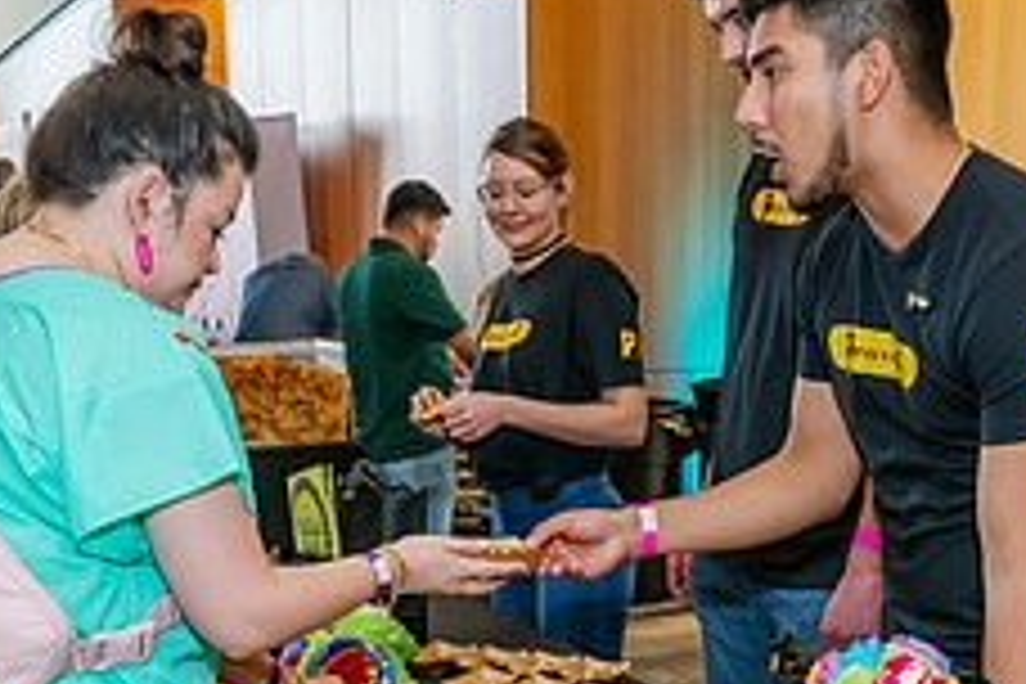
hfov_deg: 32.9
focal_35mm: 61
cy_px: 668
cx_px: 522
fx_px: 1738
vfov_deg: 21.5
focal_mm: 24
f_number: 6.3
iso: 2000
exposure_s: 1/100
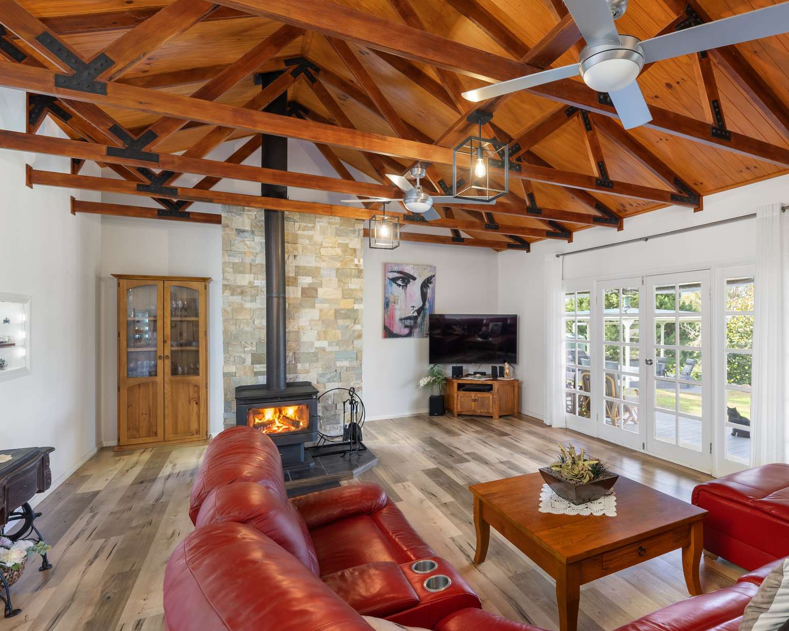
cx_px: 494
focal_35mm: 19
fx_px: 444
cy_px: 323
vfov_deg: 70.9
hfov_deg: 81.7
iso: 320
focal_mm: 16
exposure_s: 1/3
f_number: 7.1
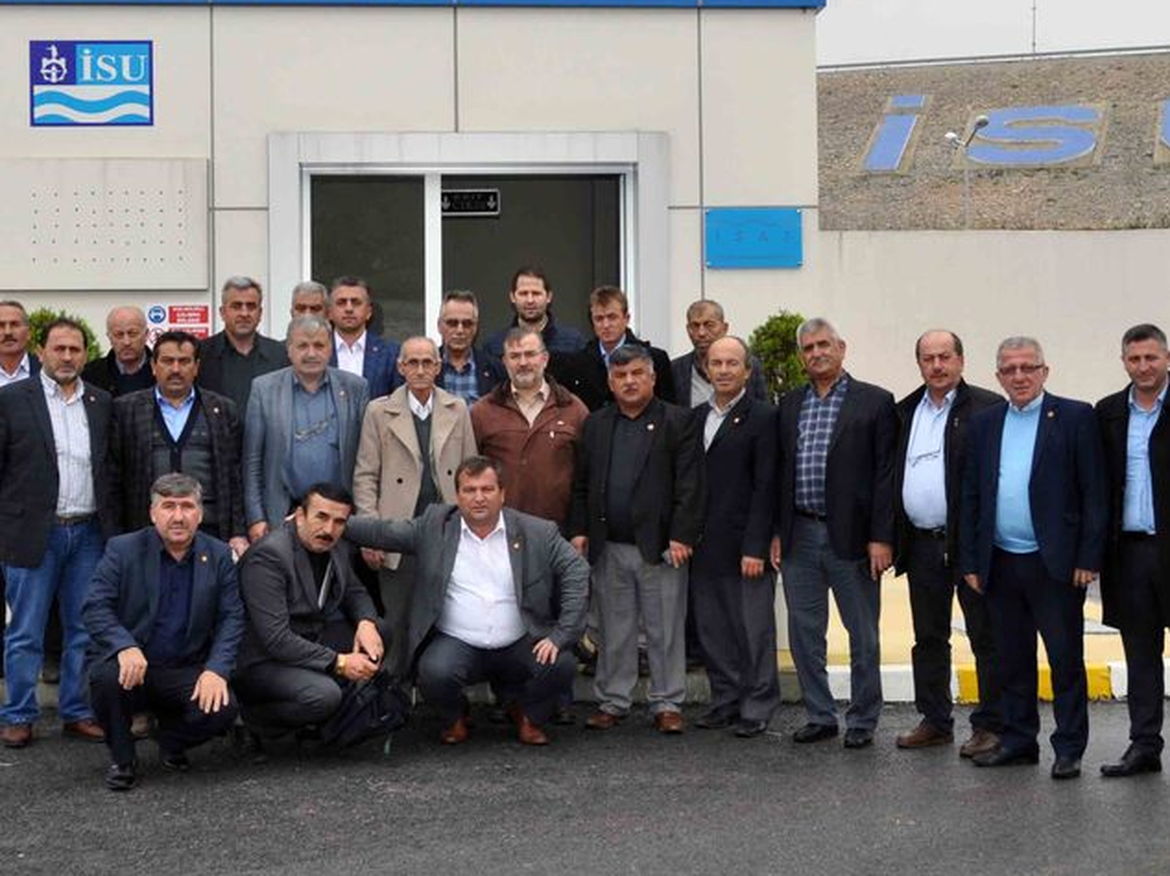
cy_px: 359
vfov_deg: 24.4
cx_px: 605
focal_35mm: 60
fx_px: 2027
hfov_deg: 32.2
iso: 200
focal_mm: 22
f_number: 5.6
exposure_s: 1/200
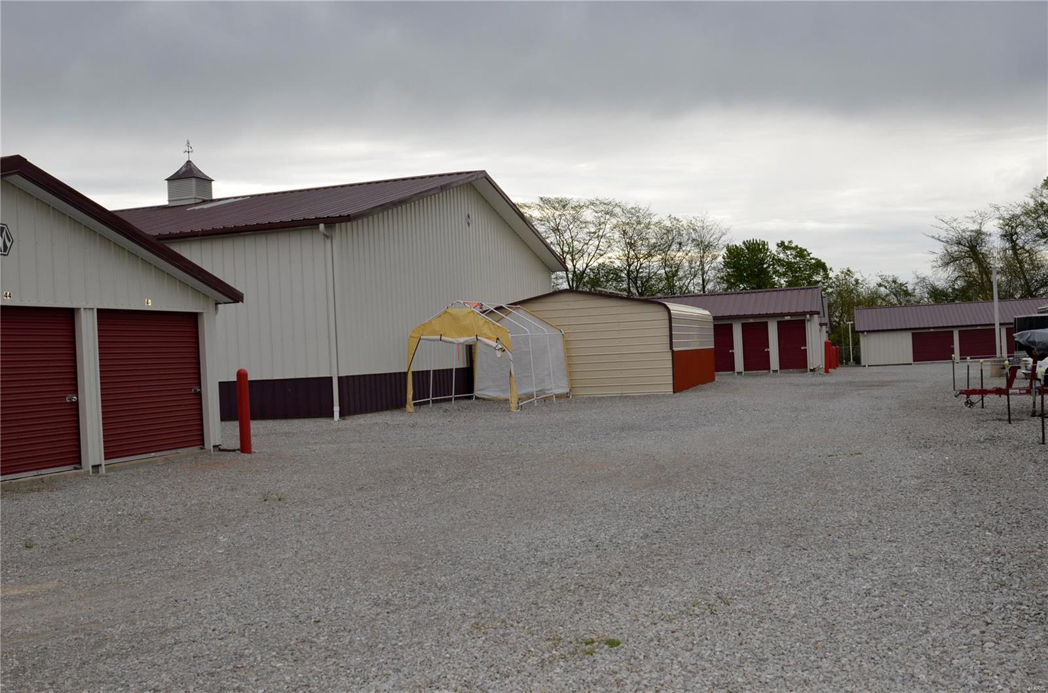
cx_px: 524
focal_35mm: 36
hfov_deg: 53.2
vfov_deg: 36.7
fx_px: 1046
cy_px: 346
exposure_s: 1/250
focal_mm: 24
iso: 400
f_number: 8
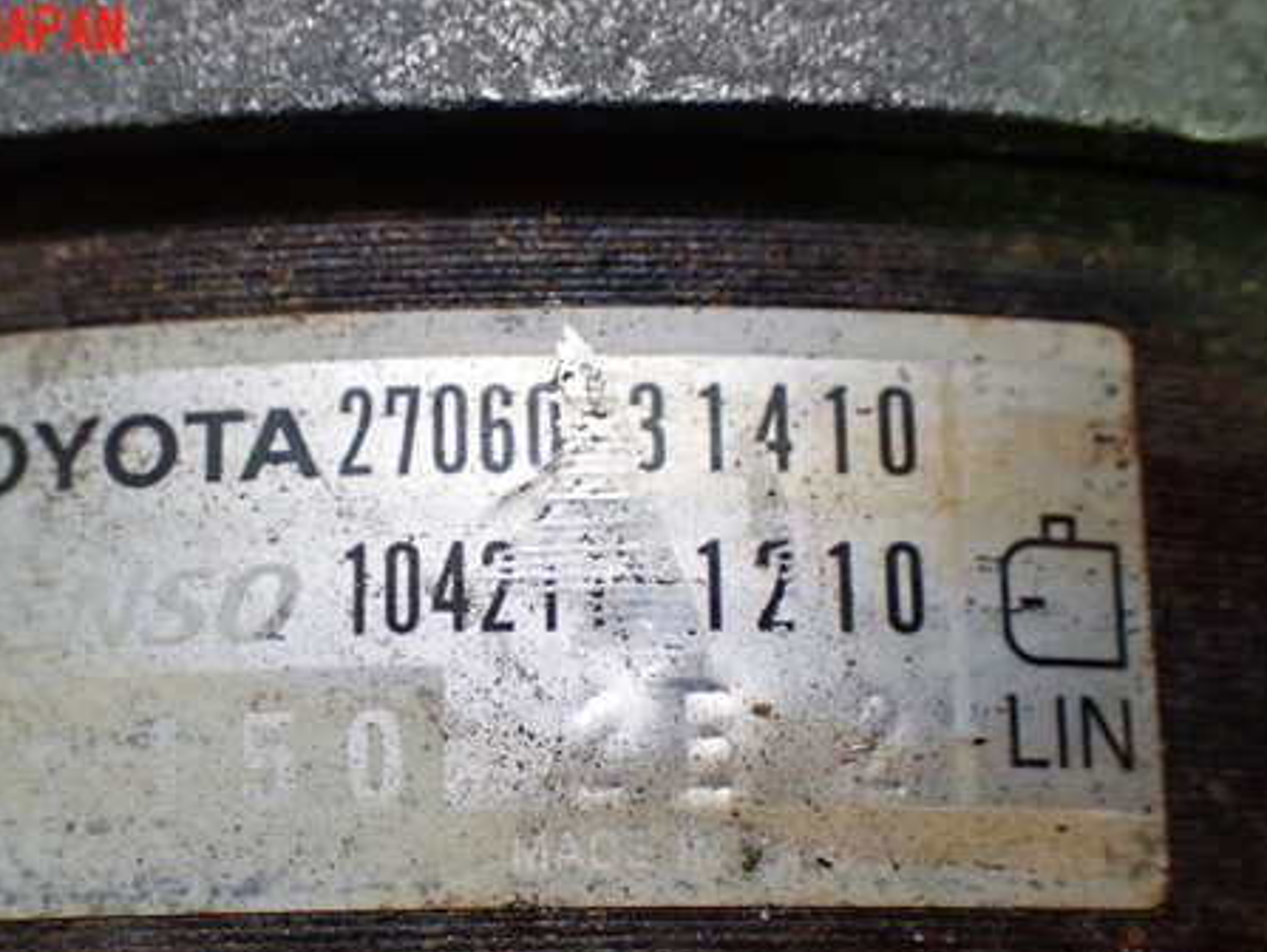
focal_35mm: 59
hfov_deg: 32.5
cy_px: 635
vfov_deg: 24.7
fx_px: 2161
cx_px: 459
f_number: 2.9
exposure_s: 1/125
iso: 800
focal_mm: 7.84
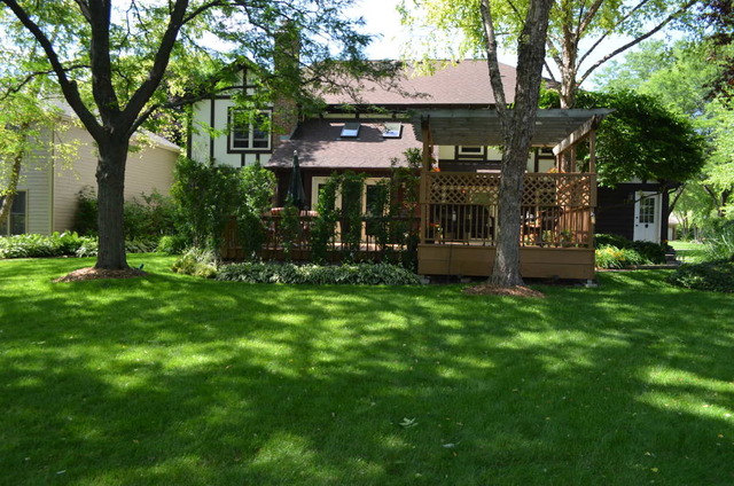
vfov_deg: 47.7
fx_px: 549
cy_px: 243
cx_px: 367
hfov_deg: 67.5
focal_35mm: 27
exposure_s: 1/125
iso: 180
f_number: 5.6
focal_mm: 18
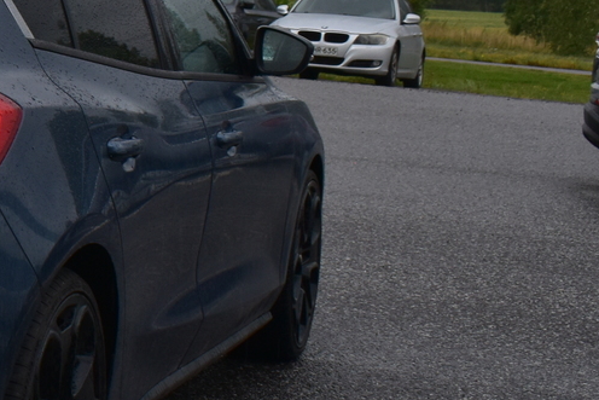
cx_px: -308
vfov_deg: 13.9
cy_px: 116
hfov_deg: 18.4
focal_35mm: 98
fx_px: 1631
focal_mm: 20
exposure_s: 1/180
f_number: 9.5
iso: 400
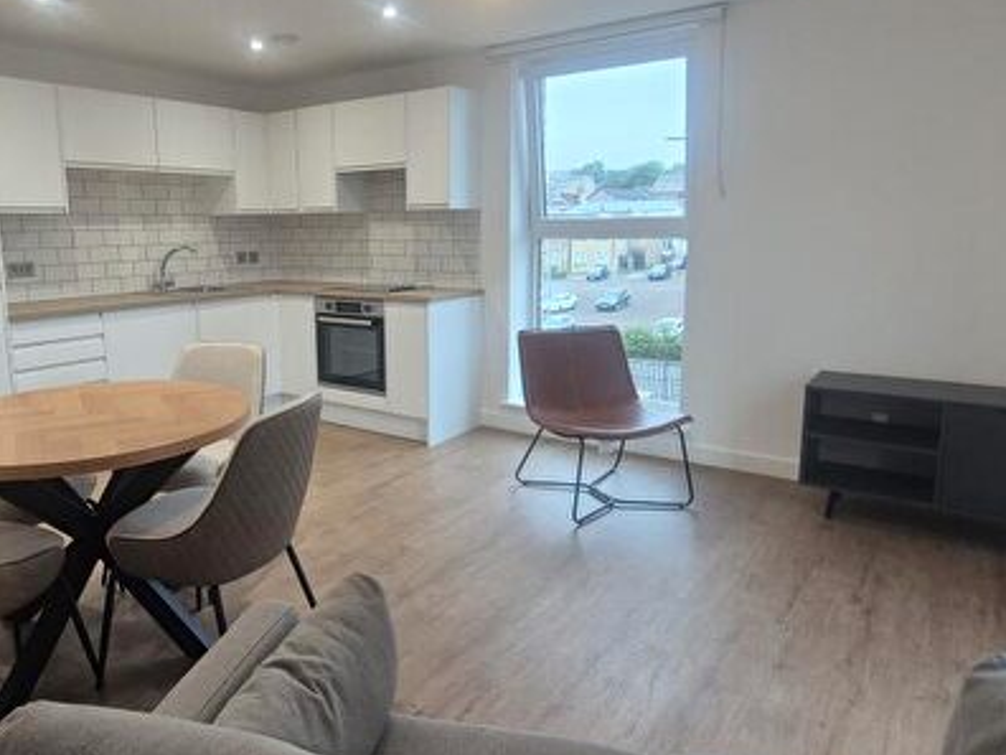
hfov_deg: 73.1
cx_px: 399
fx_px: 668
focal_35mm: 23
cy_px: 350
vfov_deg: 58.8
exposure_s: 1/50
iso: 100
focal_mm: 2.2
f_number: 2.2
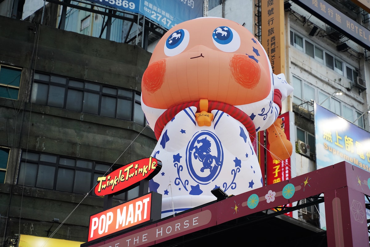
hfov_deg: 28.1
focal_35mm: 72
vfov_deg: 18.9
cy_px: 124
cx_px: 185
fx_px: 740
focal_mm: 72
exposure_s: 1/160
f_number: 4
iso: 800
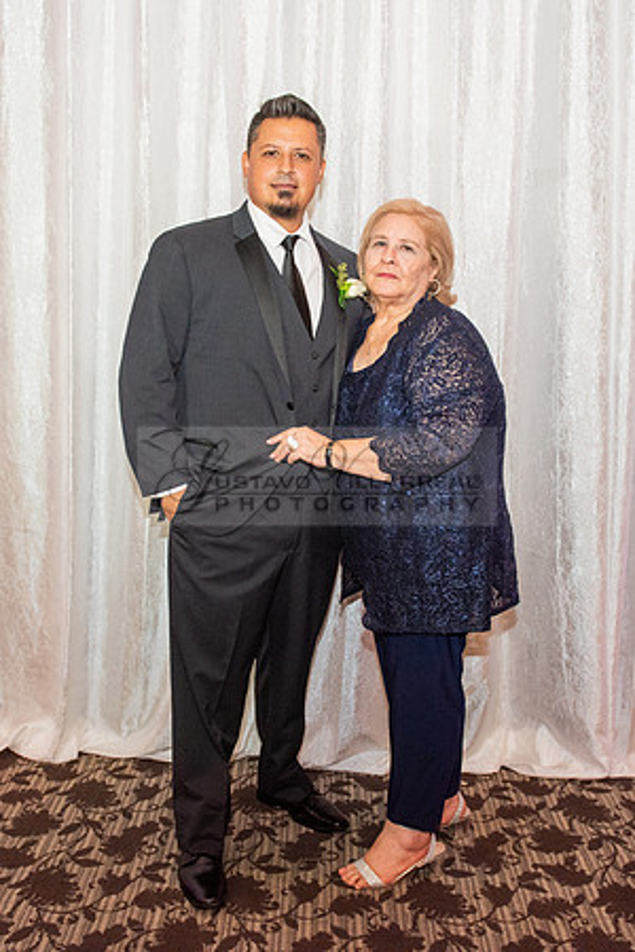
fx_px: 1047
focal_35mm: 40
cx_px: 312
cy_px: 428
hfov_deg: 33.7
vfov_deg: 48.8
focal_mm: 24
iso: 1600
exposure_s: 1/250
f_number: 3.5
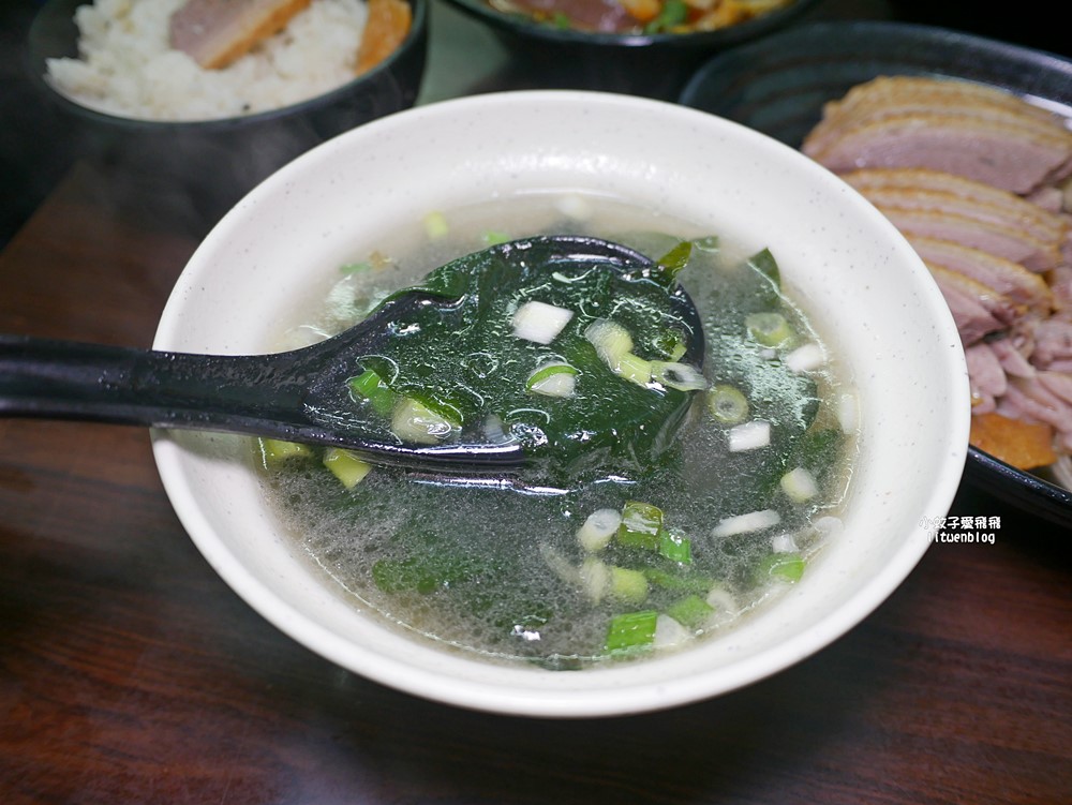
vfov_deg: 49.8
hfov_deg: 63.4
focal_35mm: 28
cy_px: 402
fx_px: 868
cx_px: 536
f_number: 2.5
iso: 200
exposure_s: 1/60
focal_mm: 14
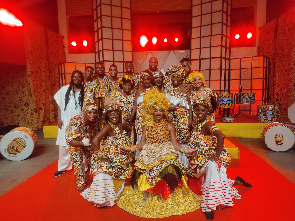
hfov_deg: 67.3
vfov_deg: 53.1
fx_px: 222
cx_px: 148
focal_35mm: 26
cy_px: 110
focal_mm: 4.74
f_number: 1.79
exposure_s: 1/33
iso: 151
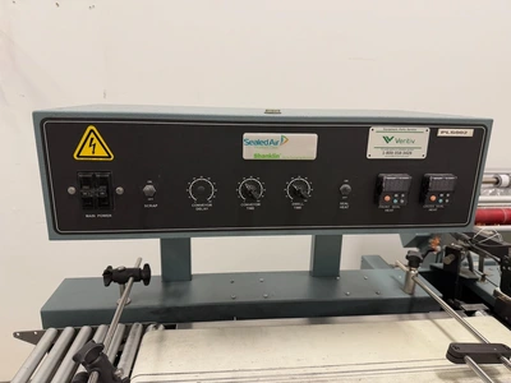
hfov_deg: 71.6
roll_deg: -0.9
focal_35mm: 24
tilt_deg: -15.7
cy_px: 192
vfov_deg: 56.8
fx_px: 354
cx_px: 256
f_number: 1.78
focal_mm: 6.76
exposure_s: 1/60
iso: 160
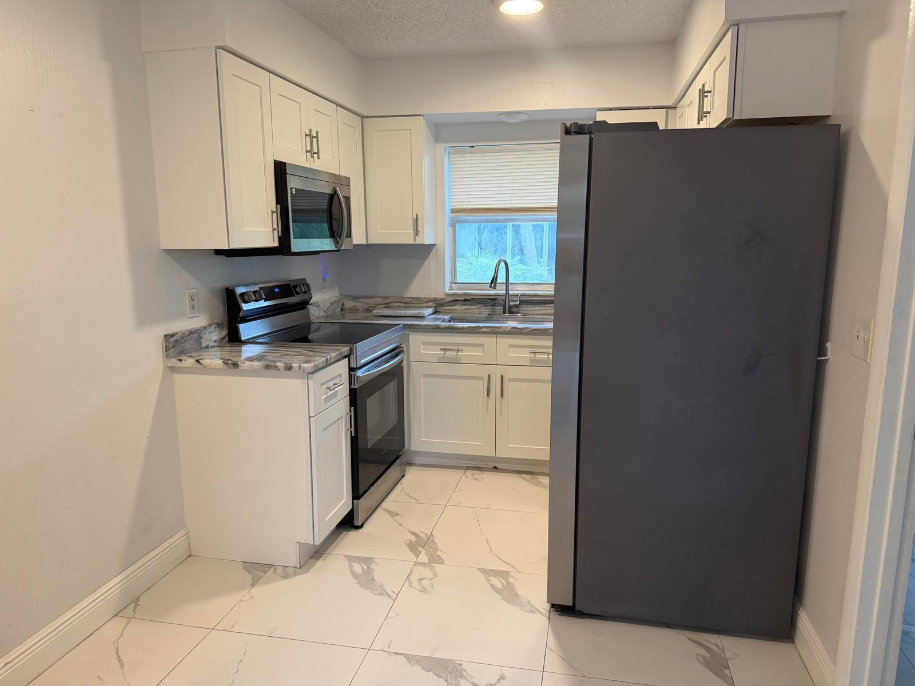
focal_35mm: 24
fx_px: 634
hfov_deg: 71.6
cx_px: 458
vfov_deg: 56.8
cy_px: 343
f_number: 1.78
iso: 160
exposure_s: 1/120
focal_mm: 6.76
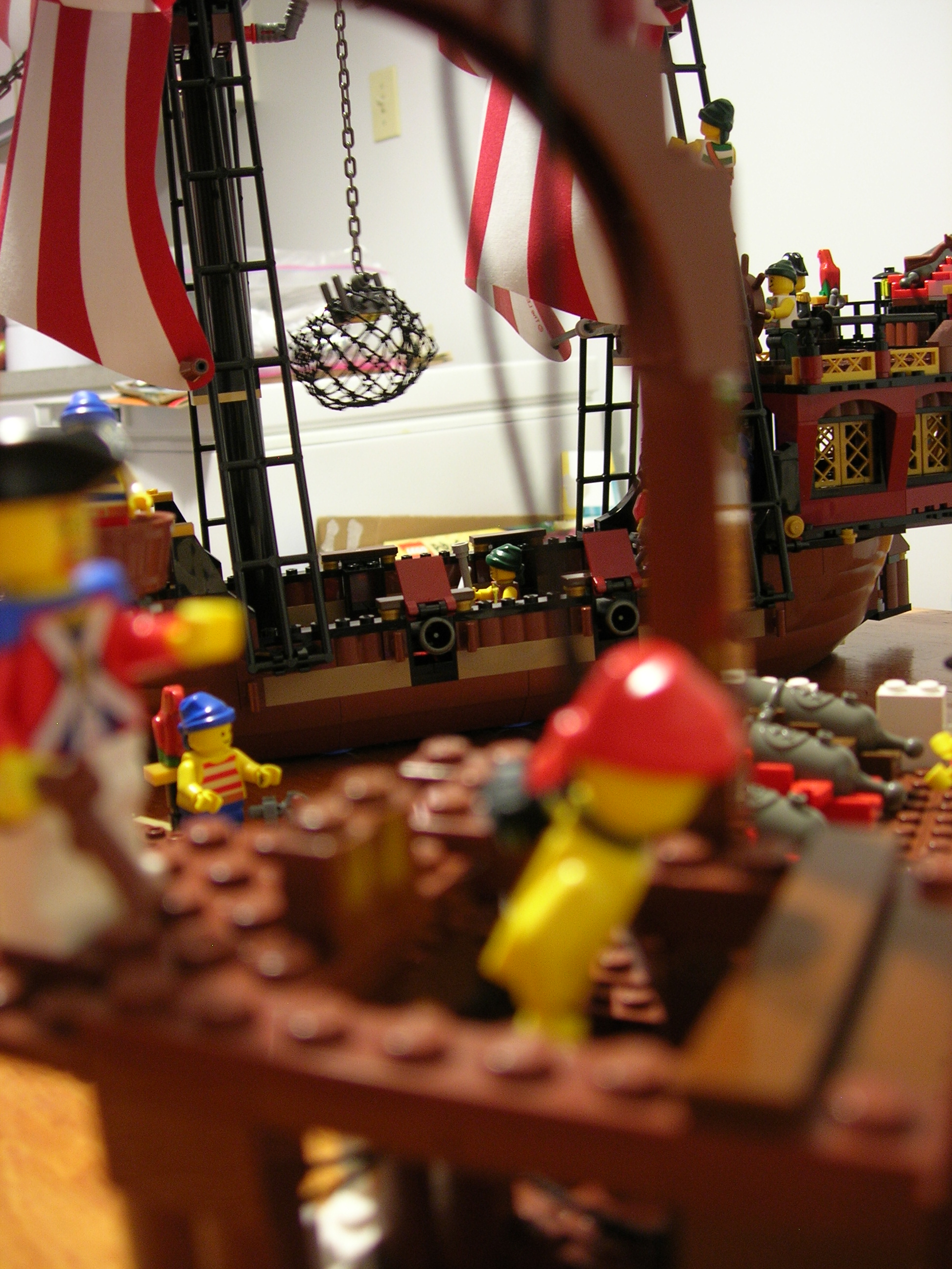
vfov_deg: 49.0
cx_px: 476
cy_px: 634
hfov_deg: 37.7
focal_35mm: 38
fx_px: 1393
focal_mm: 7.8
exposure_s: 1/3.6
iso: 91
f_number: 2.8
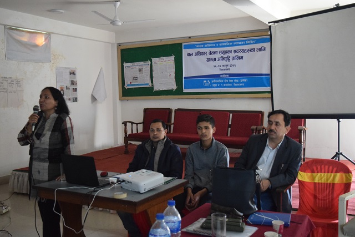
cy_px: 118
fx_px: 370
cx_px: 178
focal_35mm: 38
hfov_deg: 51.3
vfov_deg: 35.5
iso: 4000
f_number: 4
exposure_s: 1/60
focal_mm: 25
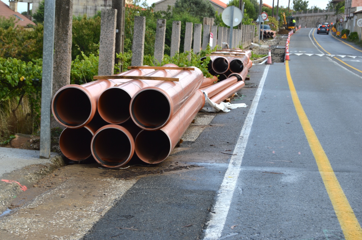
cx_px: 181
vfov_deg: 16.5
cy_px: 120
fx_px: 829
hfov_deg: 24.6
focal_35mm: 82
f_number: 5.6
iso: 100
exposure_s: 1/125
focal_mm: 55
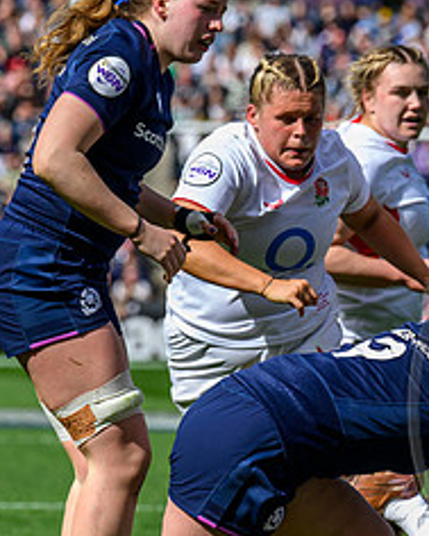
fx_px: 9723
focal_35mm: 613
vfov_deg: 3.2
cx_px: 655
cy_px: 501
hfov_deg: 2.5
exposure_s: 1/3200
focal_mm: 200
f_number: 5.6
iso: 800
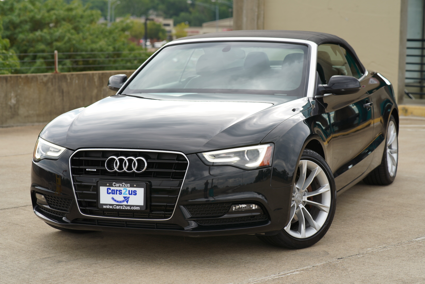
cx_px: 212
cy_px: 142
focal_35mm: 85
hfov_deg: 23.9
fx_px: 1004
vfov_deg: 16.1
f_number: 4
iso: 100
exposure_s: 1/160
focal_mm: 85
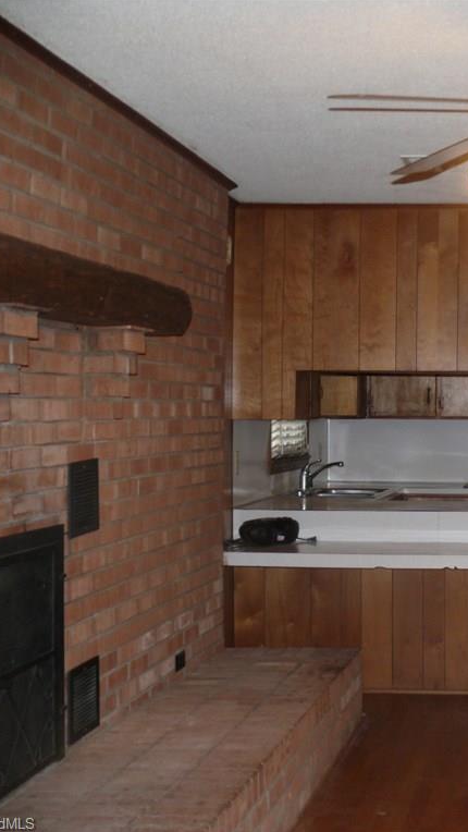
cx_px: 514
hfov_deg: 21.1
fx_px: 1191
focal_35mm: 54
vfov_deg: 38.5
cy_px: 416
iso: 160
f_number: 2.8
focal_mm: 7.7
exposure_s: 1/30
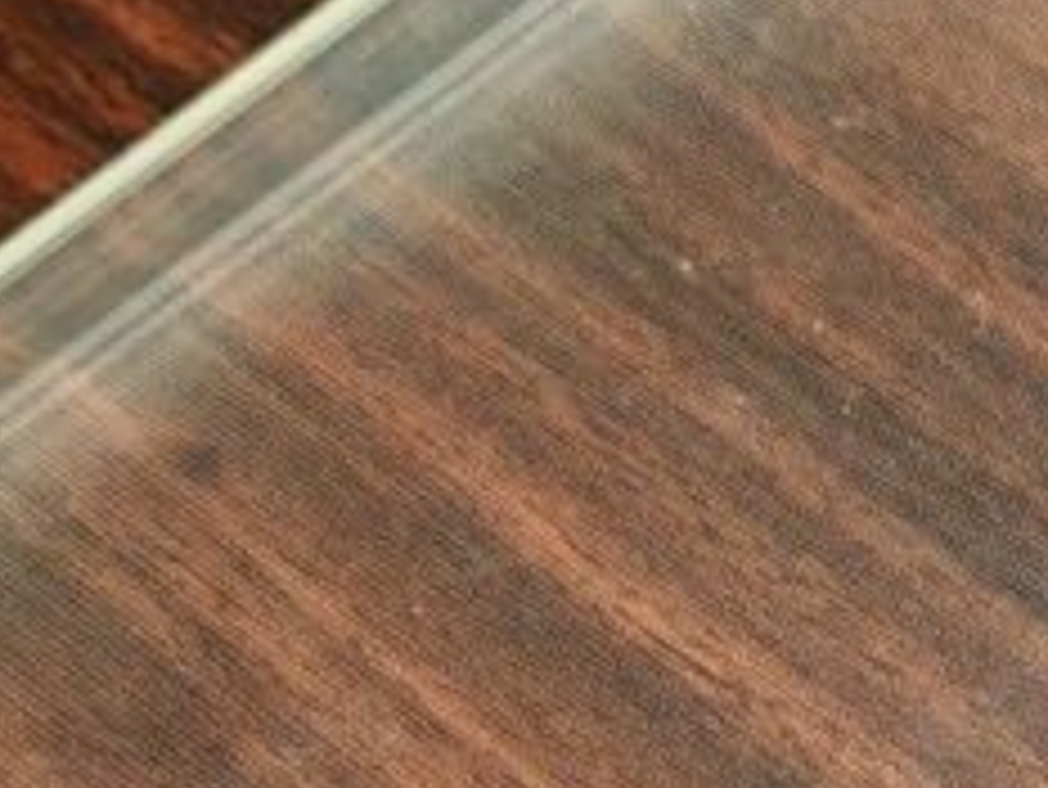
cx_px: 1439
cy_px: 1099
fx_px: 5725
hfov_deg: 10.2
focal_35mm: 189
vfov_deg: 7.7
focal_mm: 7.62
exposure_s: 1/100
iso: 369
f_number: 1.6
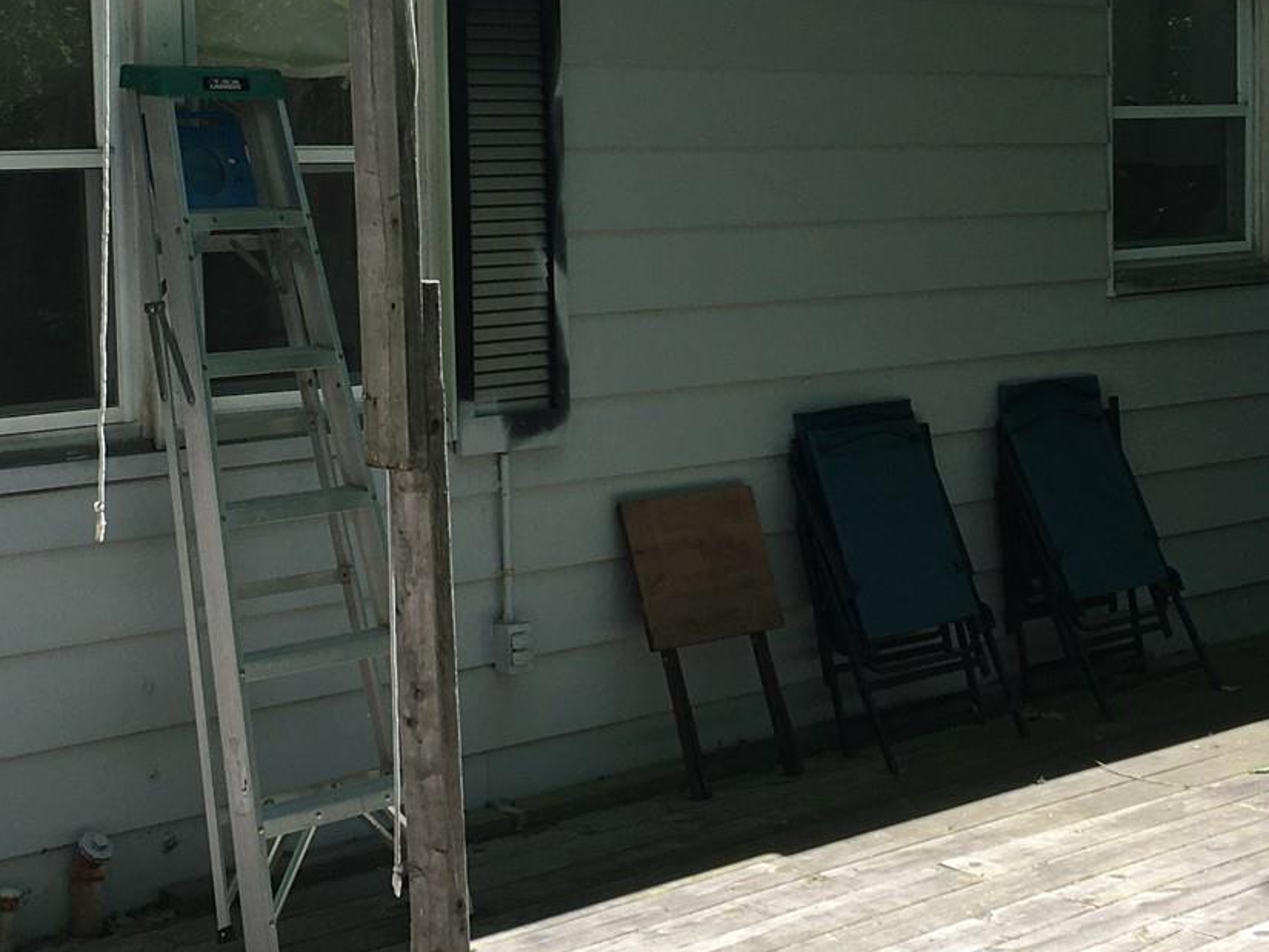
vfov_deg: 20.3
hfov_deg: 27.0
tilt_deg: -3.7
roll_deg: +2.0
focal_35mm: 72
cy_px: 278
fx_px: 2640
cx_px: 614
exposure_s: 1/561
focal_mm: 4.15
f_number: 2.2
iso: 25
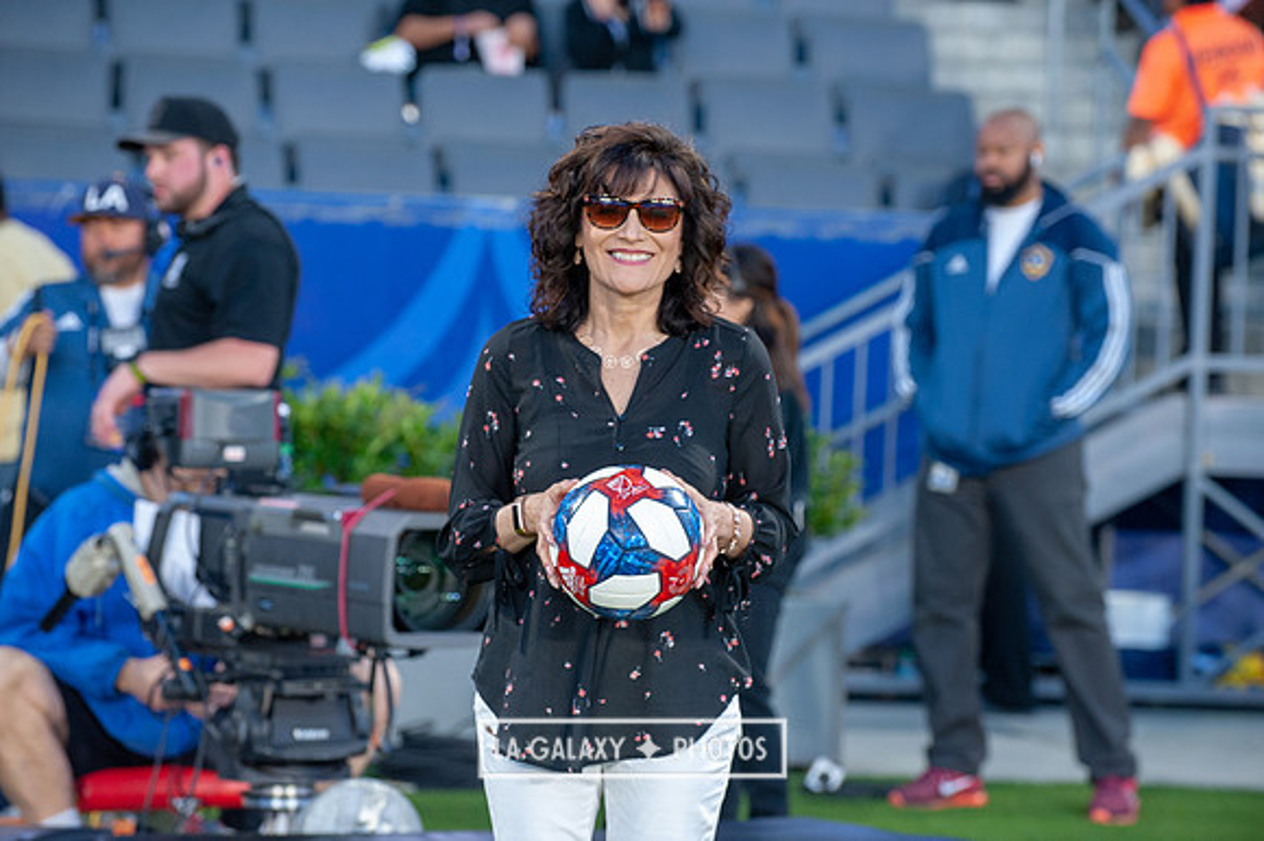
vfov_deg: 8.1
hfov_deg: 12.1
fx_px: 5965
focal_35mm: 170
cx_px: 632
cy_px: 420
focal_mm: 170
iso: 1600
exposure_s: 1/125
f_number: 5.6
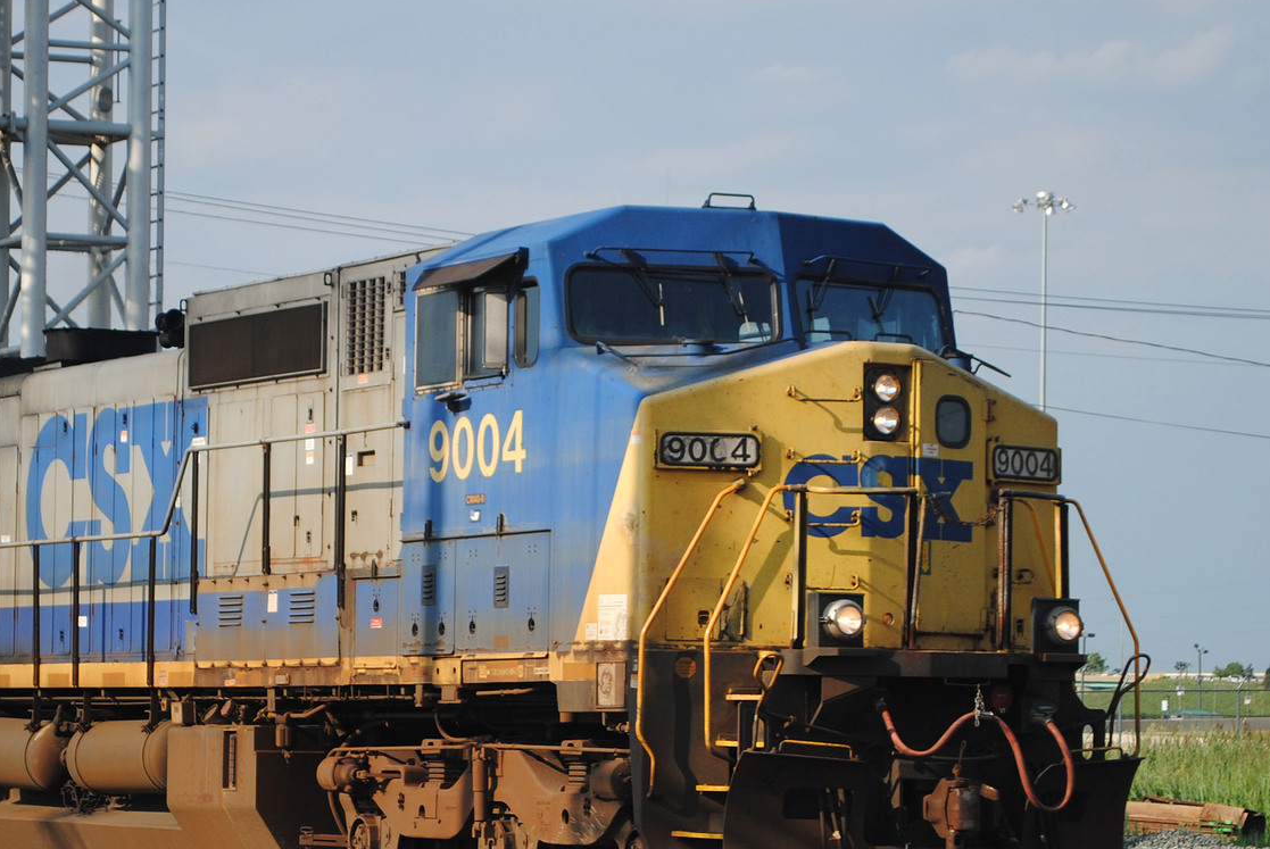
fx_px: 5009
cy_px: 543
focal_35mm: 142
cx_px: 541
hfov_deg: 14.4
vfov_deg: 9.7
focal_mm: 55
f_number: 6.3
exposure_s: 1/160
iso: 100
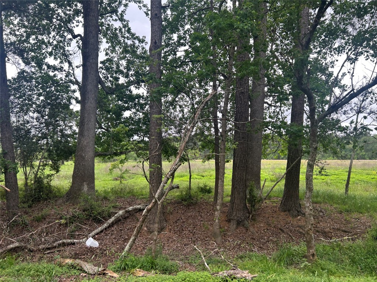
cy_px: 141
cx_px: 188
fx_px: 283
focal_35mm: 26
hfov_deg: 67.3
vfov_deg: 53.1
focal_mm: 5.7
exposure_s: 1/182
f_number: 1.5
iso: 40
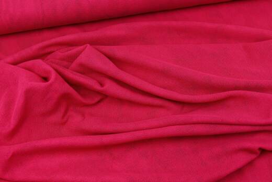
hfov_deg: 46.4
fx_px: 317
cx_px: 136
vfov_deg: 31.9
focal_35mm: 42
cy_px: 91
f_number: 3.2
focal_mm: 15.26
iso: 320
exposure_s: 1/80
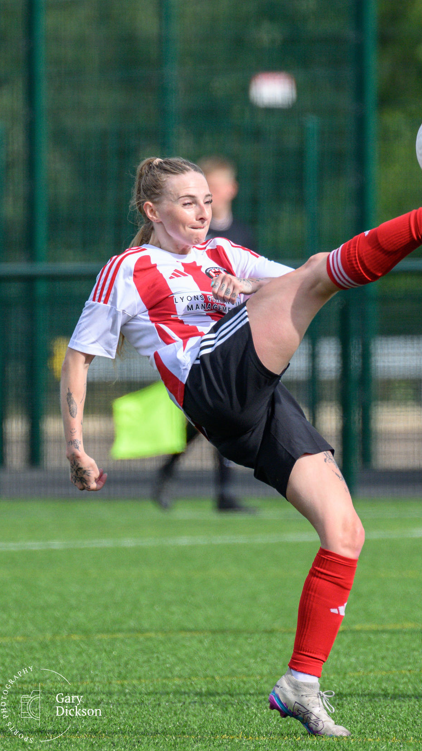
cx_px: 311
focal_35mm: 889
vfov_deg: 2.4
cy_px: 301
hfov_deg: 1.4
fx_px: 17687
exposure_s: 1/1600
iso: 560
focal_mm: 400
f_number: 5.6
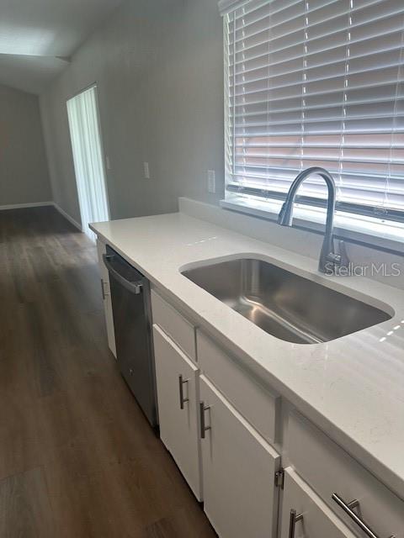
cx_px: 202
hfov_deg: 56.8
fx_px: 373
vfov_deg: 71.6
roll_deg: +1.3
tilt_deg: -17.8
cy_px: 269
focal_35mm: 24
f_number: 1.78
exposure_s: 1/120
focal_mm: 6.86
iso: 64
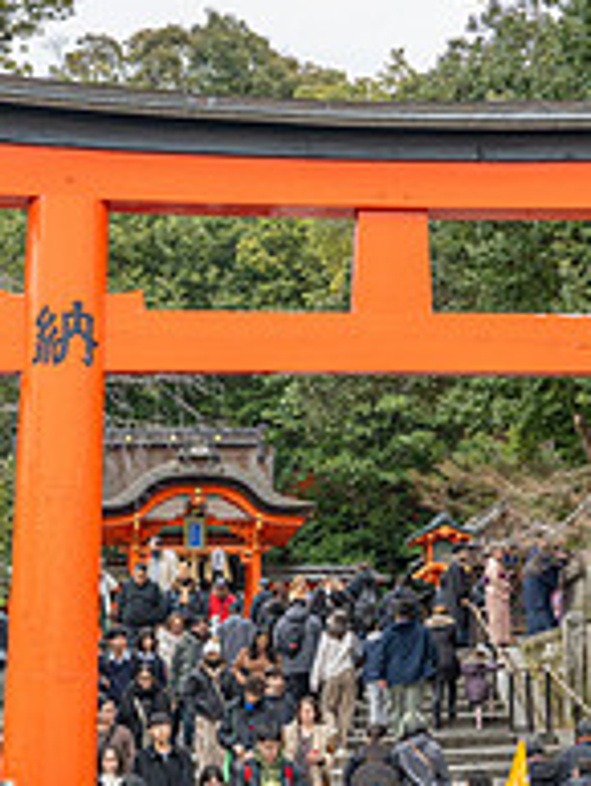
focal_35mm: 118
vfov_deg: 16.7
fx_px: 2683
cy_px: 376
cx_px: 442
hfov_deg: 12.5
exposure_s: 1/500
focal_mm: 39
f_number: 4
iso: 280
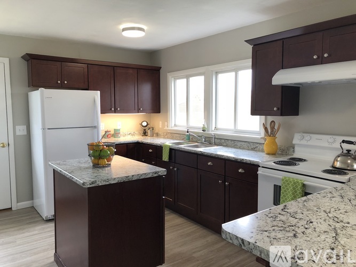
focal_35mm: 28
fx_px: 288
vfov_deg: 49.7
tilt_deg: -4.7
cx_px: 178
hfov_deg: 63.5
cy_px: 134
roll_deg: -0.2
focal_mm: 4
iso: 25
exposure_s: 1/30
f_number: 1.8
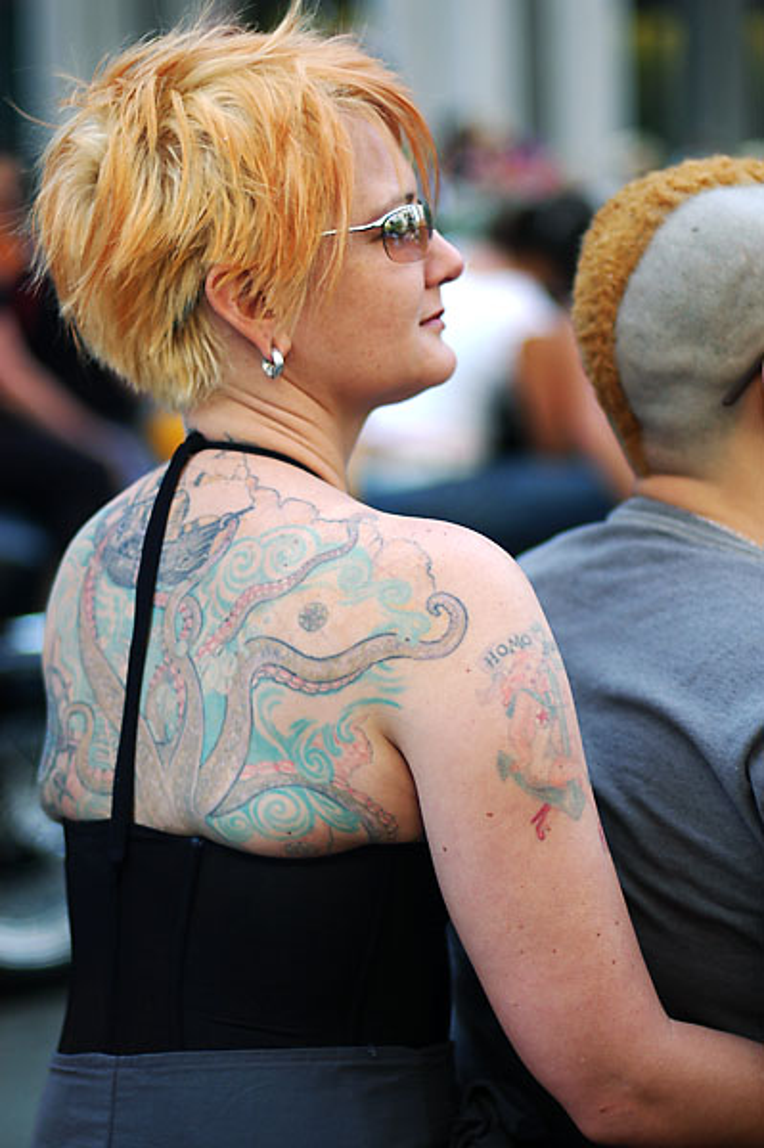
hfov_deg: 18.2
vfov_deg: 27.0
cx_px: 382
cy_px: 574
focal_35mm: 75
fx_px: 2391
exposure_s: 1/750
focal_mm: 50
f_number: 1.4
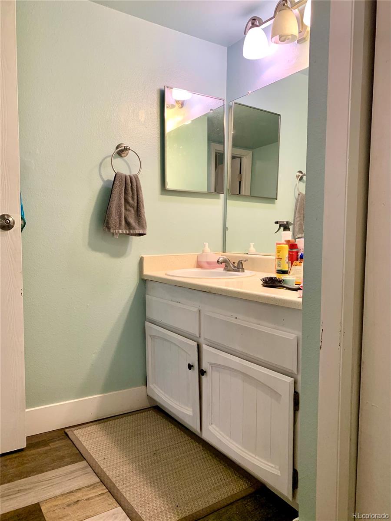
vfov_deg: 67.3
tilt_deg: -2.7
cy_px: 260
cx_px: 196
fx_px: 392
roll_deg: -1.3
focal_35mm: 26
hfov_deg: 53.1
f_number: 1.8
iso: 125
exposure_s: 1/60
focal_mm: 4.25
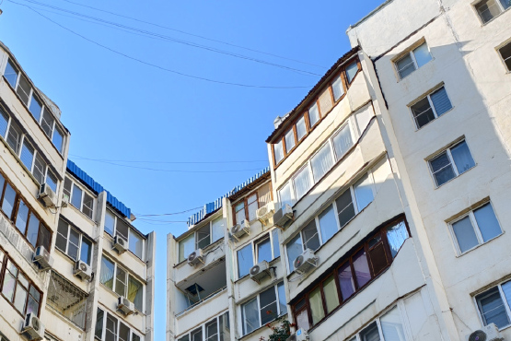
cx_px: 149
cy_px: 294
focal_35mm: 56
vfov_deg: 23.7
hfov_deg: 35.1
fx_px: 795
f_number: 1.57
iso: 72
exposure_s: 1/1709
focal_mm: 6.54
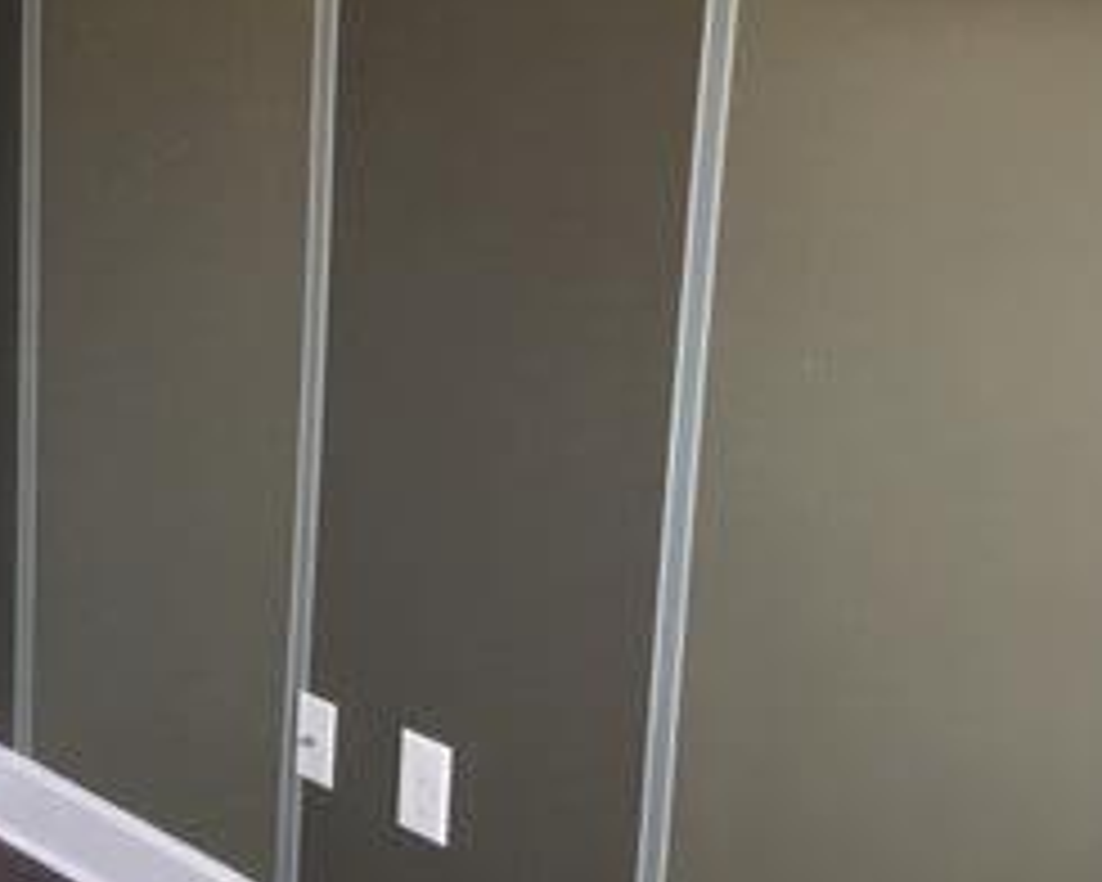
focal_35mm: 74
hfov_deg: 25.3
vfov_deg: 20.7
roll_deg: -2.4
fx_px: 2414
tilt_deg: -11.6
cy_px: 418
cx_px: 225
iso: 32
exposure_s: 1/15
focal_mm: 4.15
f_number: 2.2
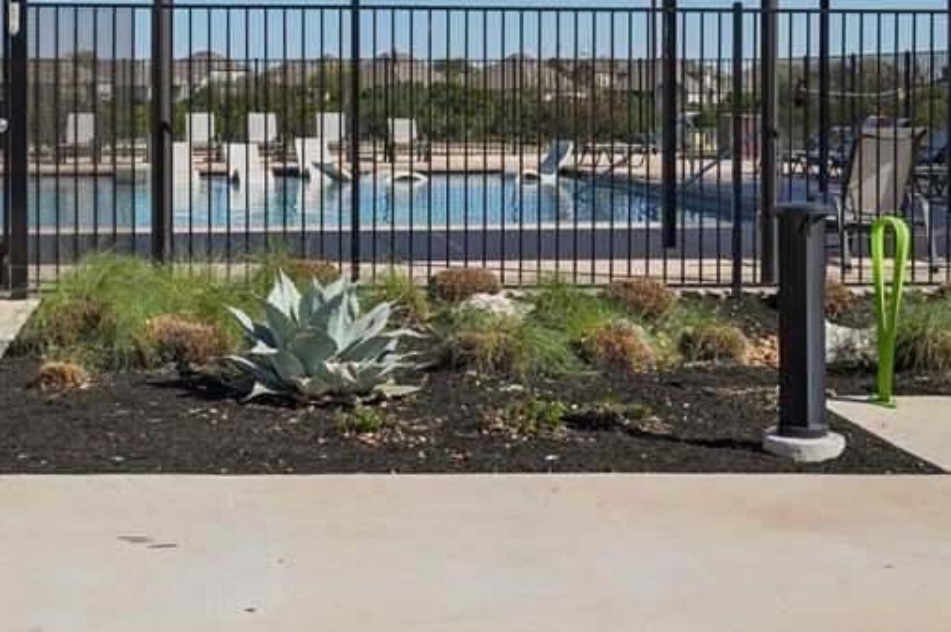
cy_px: 121
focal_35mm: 75
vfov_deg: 18.0
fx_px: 1979
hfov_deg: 27.0
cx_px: 415
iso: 200
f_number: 8
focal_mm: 35
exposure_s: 1/750
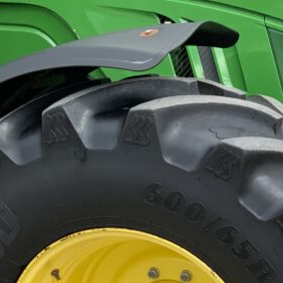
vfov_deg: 18.1
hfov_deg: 18.3
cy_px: 305
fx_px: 860
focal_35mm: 93
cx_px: 266
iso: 16
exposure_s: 1/700
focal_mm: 3
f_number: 1.8
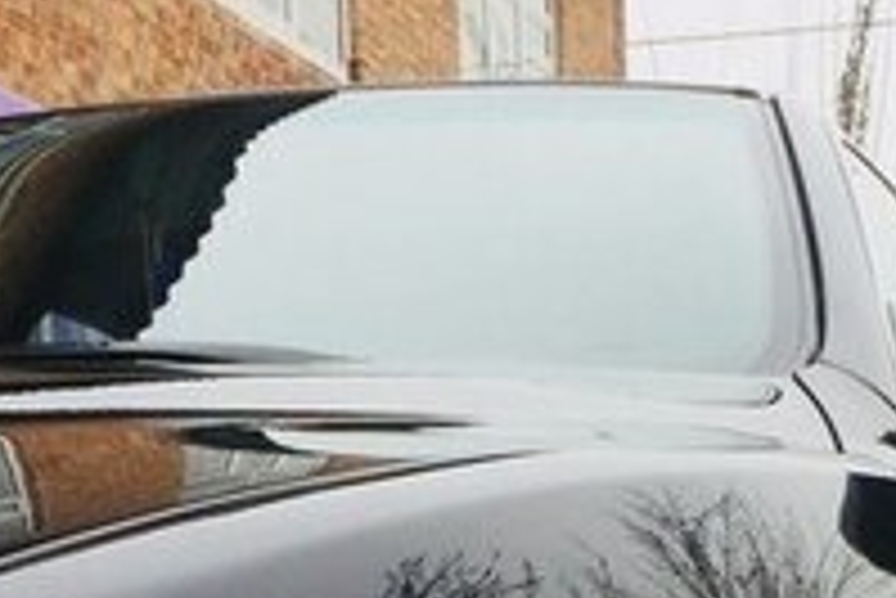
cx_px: 698
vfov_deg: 12.9
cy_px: 915
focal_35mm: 100
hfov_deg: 20.2
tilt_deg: -7.6
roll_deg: +1.6
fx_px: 2491
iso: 32
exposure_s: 1/533
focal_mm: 4.15
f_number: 2.2
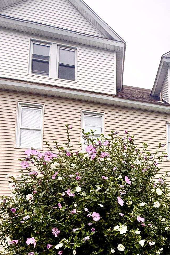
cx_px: 169
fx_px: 213
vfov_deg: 56.7
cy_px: 210
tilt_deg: +6.3
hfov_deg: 38.7
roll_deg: +1.7
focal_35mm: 30
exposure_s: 1/328
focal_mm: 2.22
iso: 64
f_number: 2.2
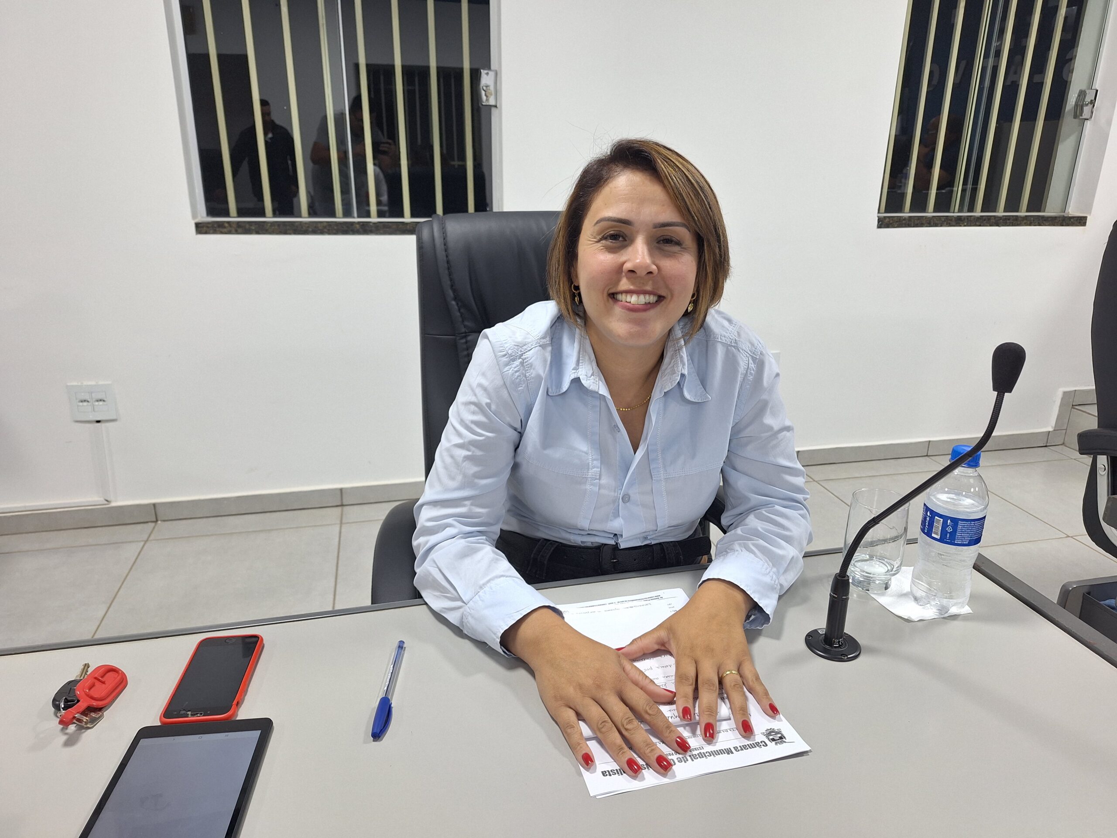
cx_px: 558
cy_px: 419
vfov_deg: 58.9
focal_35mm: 23
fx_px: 742
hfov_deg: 73.9
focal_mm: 5.54
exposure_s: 1/40
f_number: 1.8
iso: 125
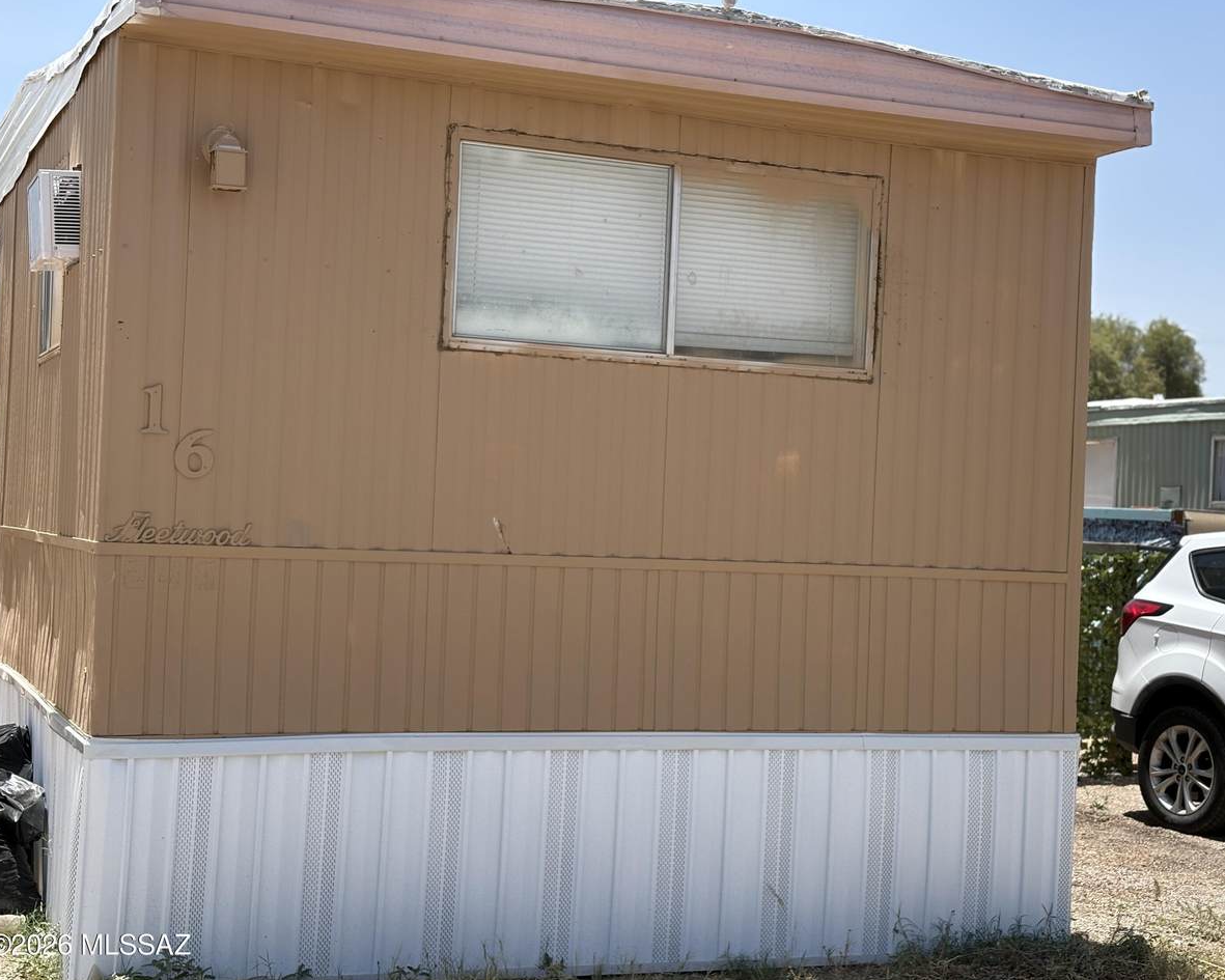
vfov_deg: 27.6
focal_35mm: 55
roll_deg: -2.6
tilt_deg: +1.7
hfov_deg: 34.1
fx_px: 1994
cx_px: 651
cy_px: 493
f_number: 1.6
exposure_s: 1/3279
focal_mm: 5.96
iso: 50
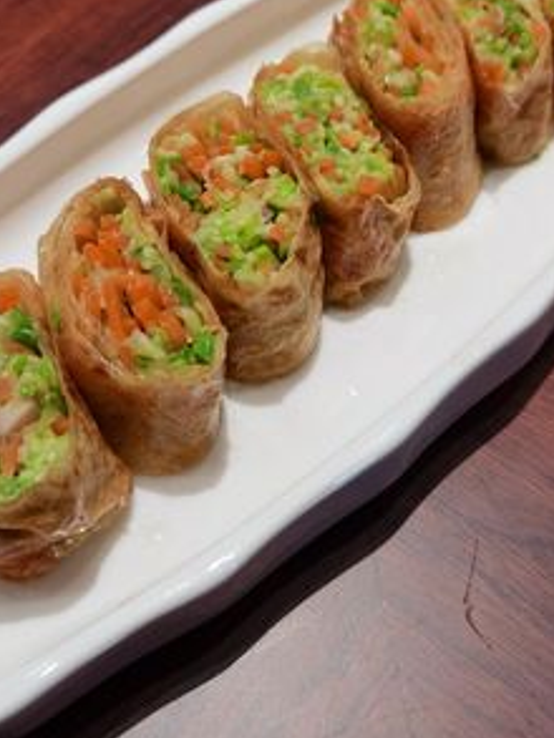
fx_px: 917
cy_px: 338
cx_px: 300
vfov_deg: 43.8
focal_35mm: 43
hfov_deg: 33.6
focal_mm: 6.71
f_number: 1.9
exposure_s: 1/100
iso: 80
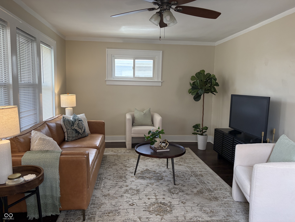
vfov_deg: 53.1
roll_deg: -0.3
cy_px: 111
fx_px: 222
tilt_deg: -4.9
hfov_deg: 67.3
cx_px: 148
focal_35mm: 26
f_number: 1.6
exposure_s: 1/120
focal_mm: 5.96
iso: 160
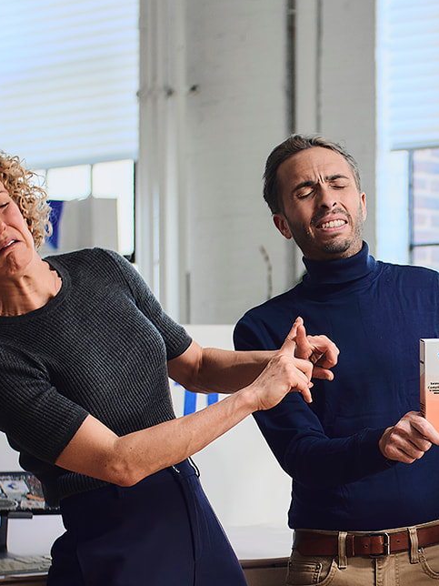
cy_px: 416
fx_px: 1454
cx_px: 500
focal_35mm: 86
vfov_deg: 22.6
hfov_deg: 16.6
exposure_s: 1/500
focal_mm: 24
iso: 320
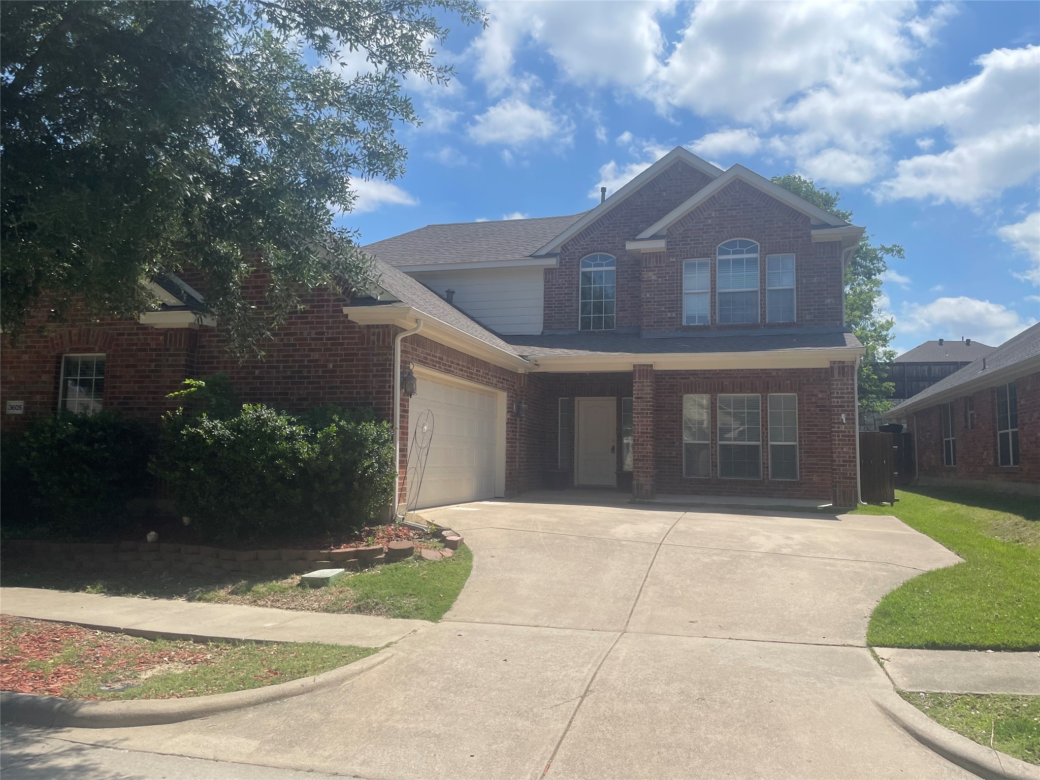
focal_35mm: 26
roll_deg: -0.6
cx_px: 520
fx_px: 781
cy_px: 390
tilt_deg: +5.8
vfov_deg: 53.1
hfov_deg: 67.3
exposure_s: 1/5051
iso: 32
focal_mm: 4.2
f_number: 1.6
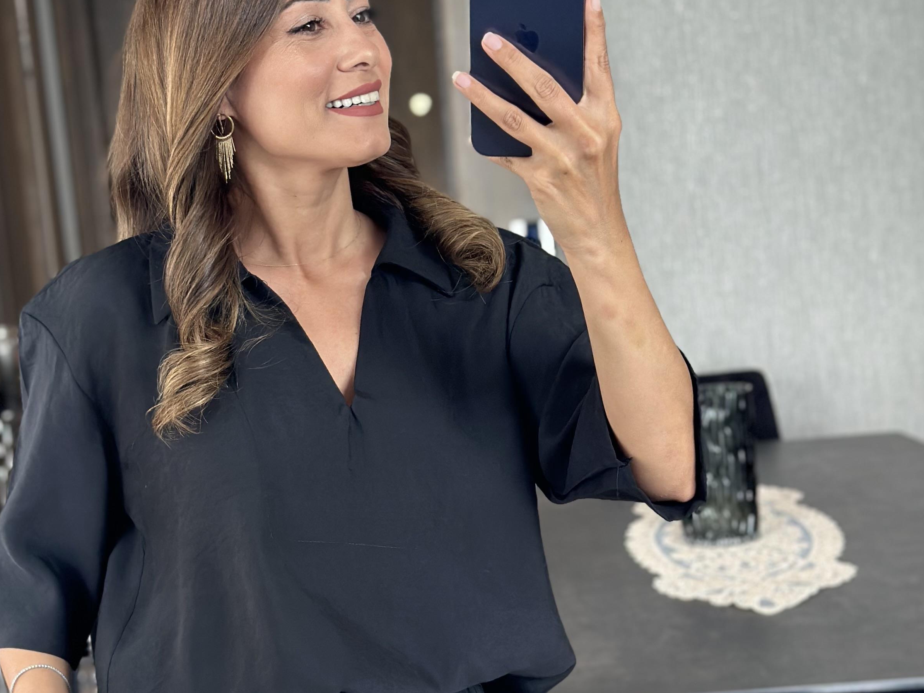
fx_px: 2162
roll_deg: +5.9
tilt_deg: -15.4
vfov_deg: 18.2
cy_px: 450
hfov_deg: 24.1
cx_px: 366
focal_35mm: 81
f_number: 1.78
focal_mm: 6.86
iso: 125
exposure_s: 1/107
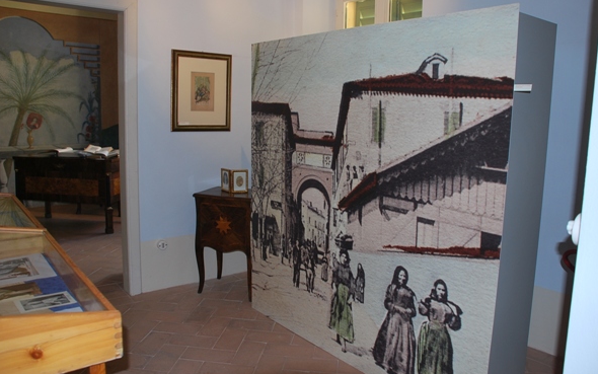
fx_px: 505
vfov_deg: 40.6
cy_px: 182
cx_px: 302
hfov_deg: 61.2
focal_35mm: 31
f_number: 3.8
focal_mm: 20
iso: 200
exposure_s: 1/60
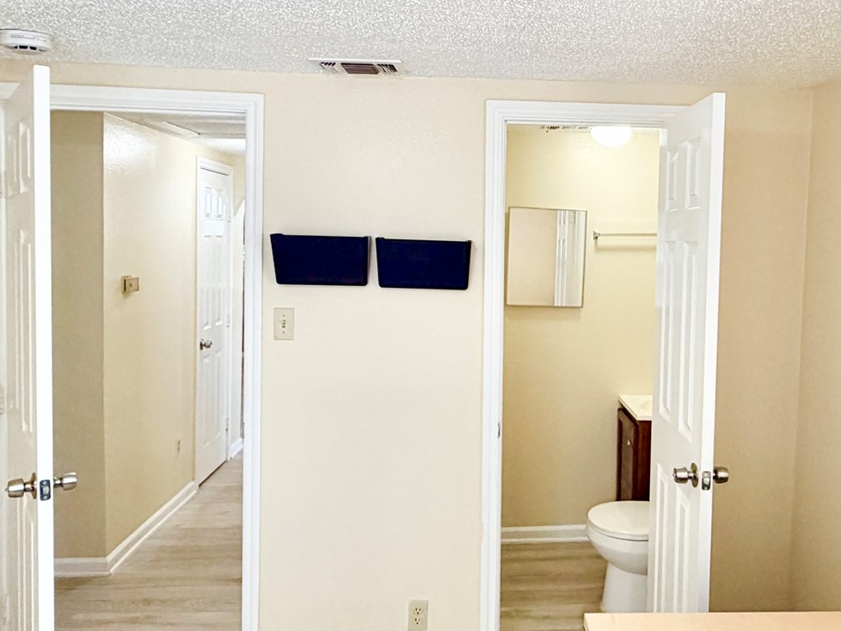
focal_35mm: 30
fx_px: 729
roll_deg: +0.9
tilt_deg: -1.8
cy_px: 287
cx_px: 530
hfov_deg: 59.1
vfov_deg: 46.7
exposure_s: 1/120
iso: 100
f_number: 2.2
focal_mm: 2.22
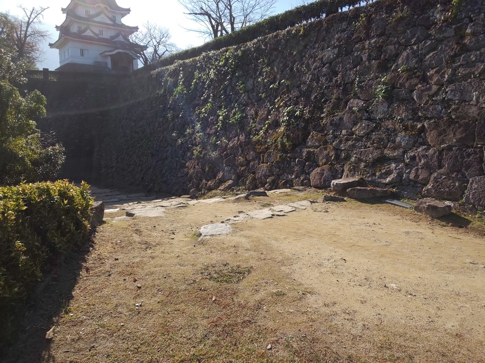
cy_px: 182
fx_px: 280
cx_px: 242
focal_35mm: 20
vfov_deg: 66.0
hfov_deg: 81.7
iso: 28
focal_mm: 3.45
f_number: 1.94
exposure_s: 1/821
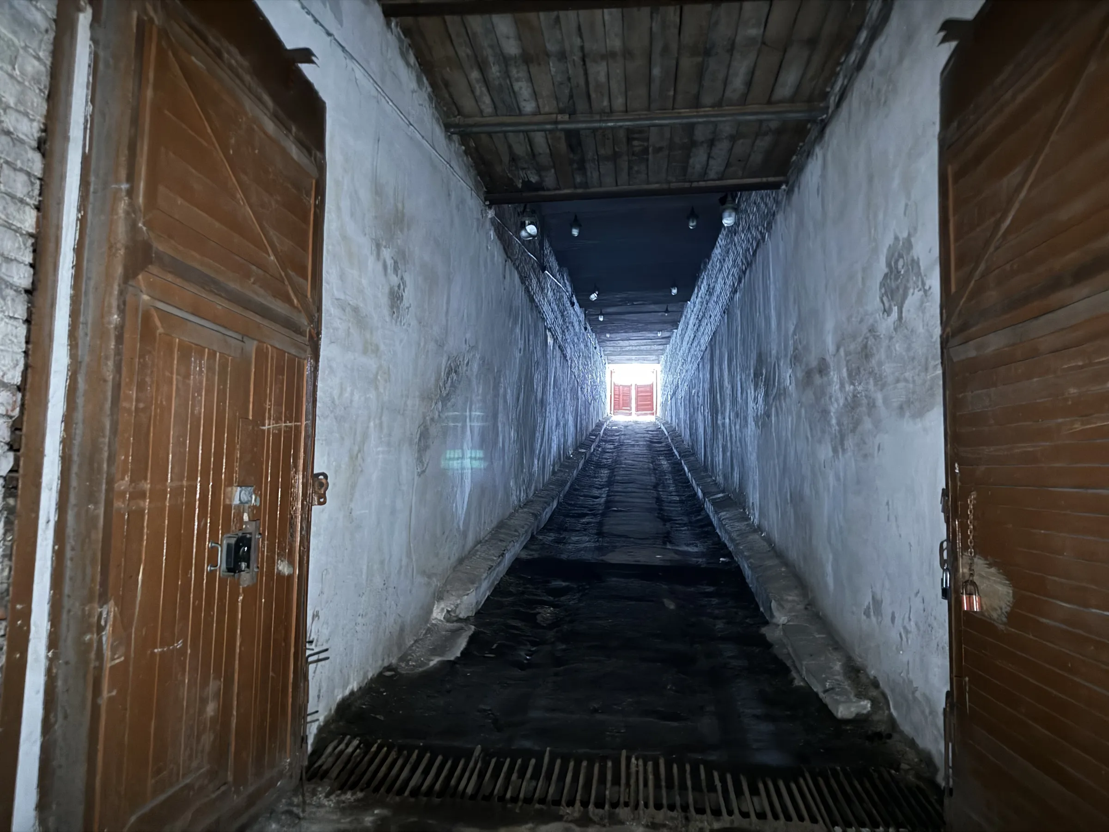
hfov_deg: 71.6
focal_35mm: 24
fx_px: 769
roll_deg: -1.3
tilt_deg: +5.7
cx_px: 554
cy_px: 416
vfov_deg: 56.8
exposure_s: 1/2
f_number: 1.78
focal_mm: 6.86
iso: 2000
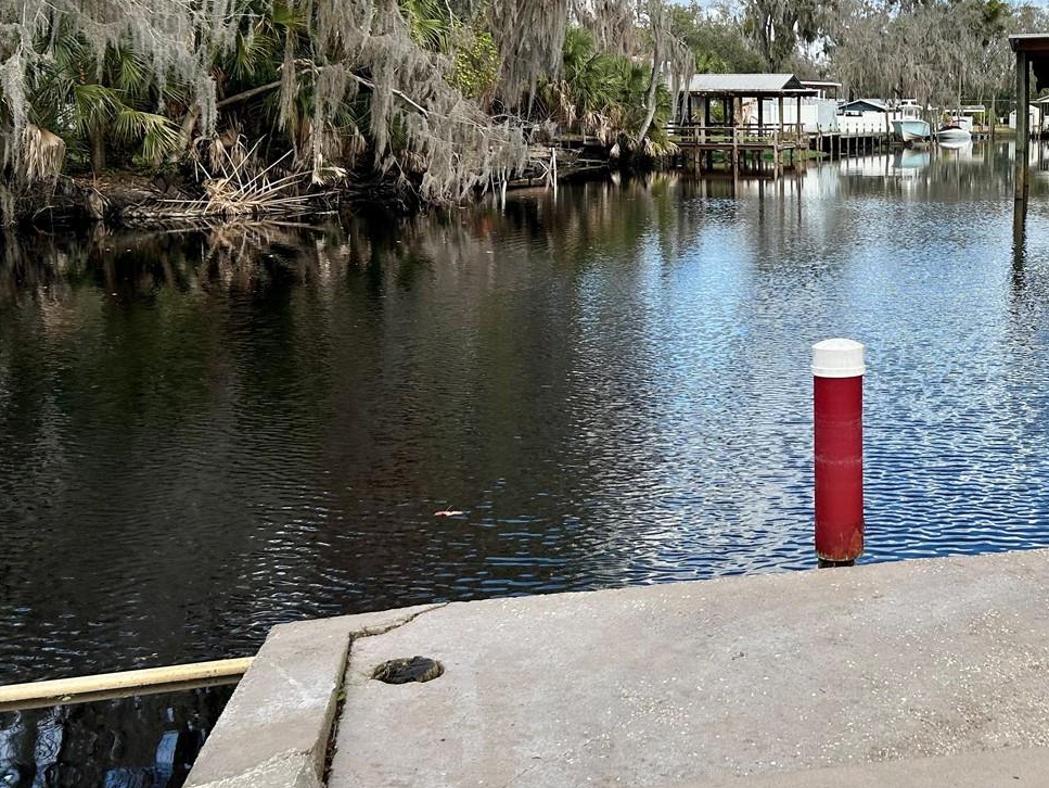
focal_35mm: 43
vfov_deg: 33.5
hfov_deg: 41.6
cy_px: 315
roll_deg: -0.4
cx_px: 861
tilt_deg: -8.2
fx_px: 1304
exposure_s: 1/1645
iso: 50
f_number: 1.5
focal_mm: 5.7
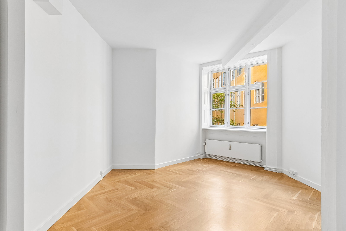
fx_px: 173
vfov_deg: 67.4
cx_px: 173
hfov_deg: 90.0
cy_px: 116
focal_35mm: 18
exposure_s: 1/1.67
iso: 200
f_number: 10
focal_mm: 12
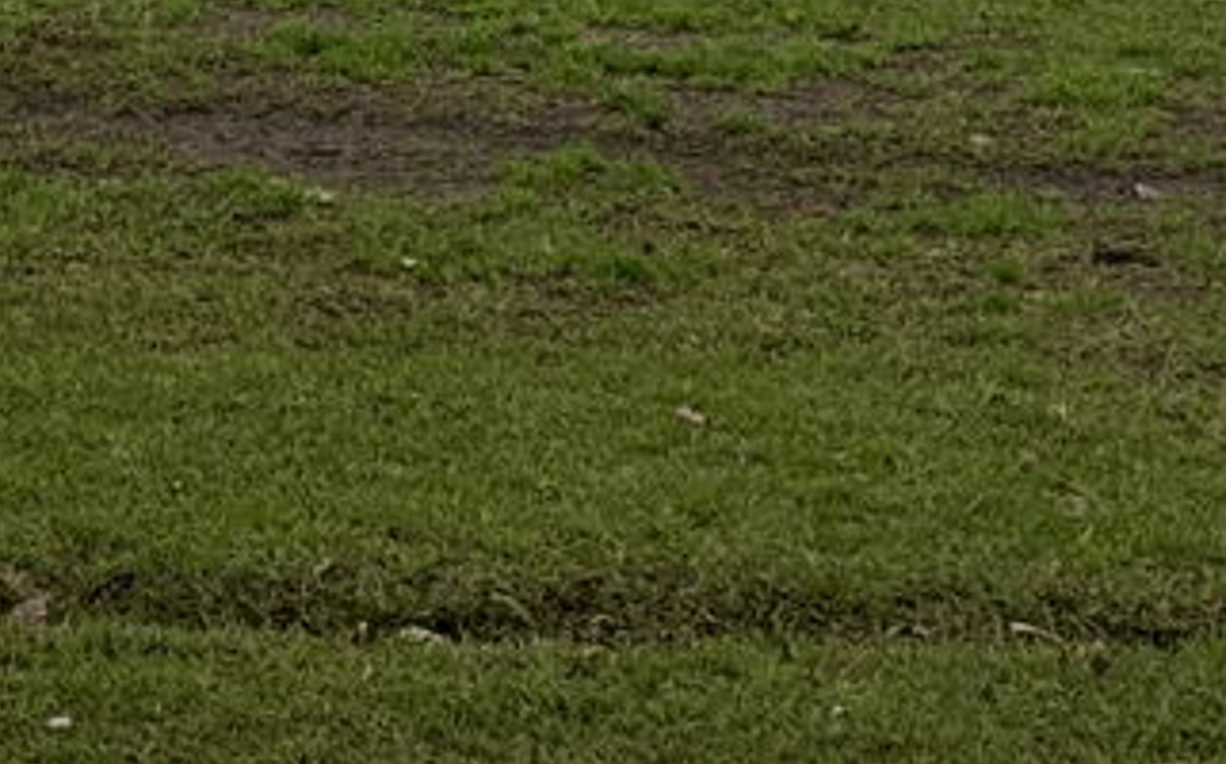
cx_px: -382
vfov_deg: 7.2
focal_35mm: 165
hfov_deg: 12.3
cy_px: -1364
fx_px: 5508
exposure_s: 1/4255
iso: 50
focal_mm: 5.96
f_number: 1.6
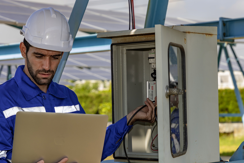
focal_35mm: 108
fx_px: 732
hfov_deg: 18.9
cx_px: 102
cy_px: 91
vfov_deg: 12.7
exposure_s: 1/200
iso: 125
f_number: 5.6
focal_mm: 70
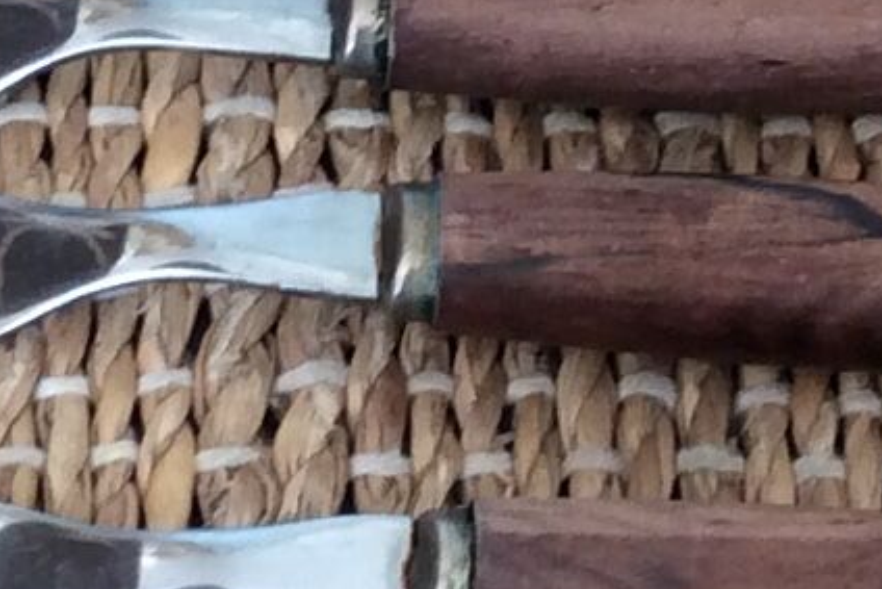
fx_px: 4975
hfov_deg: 10.1
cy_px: 391
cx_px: 447
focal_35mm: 203
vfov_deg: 6.8
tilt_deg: -59.1
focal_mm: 3.3
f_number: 2.4
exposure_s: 1/24
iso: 64
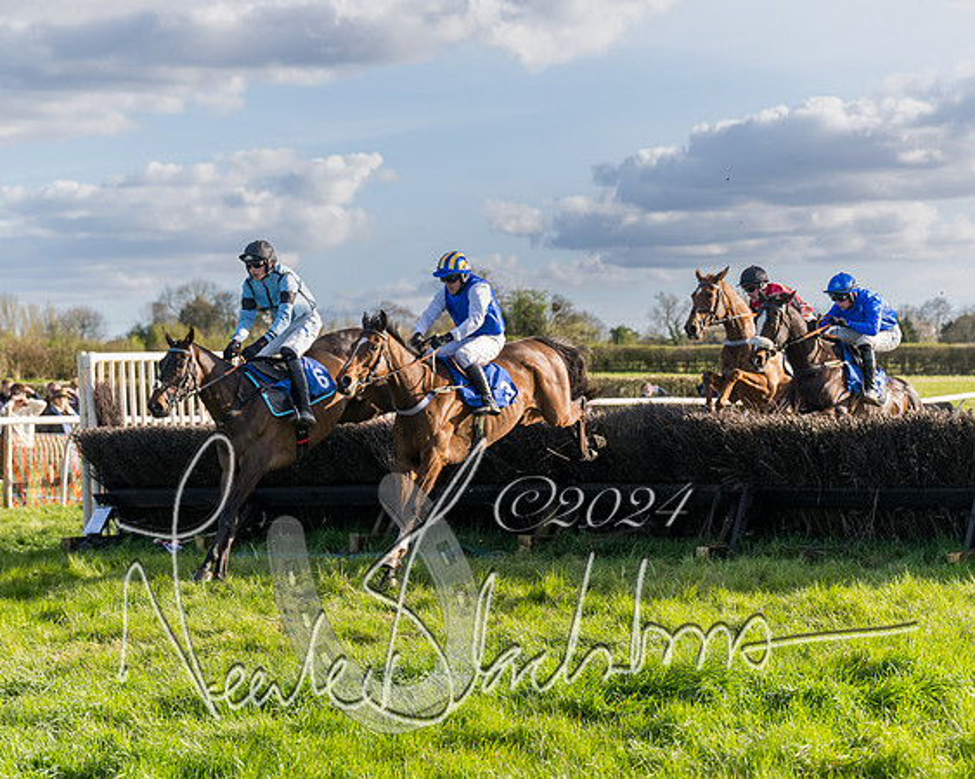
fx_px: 2872
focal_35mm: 100
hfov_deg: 19.3
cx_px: 513
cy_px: 384
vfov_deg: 15.5
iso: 400
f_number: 4
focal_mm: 70
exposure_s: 1/1600
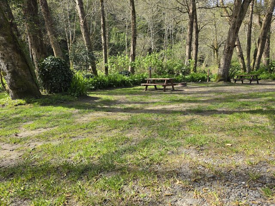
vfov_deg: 58.9
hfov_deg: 73.9
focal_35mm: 23
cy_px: 103
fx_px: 183
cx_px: 138
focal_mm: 6.3
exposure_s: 1/180
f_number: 1.7
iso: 16
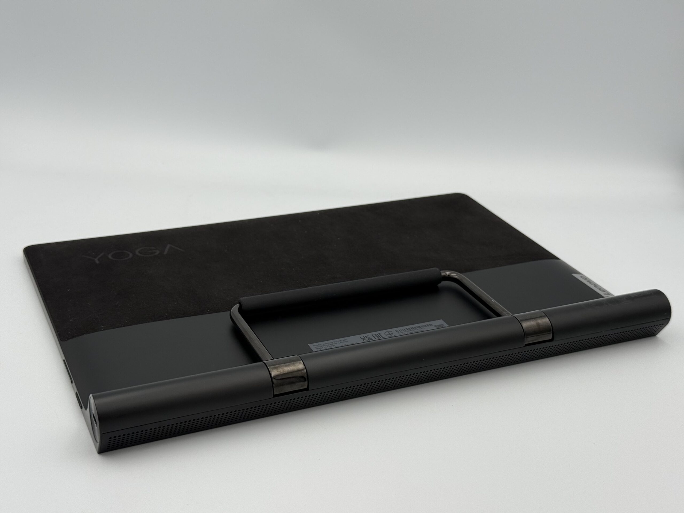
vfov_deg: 30.3
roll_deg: -2.7
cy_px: 256
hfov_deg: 39.7
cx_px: 342
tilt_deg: -24.1
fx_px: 948
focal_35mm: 48
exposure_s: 1/754
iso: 64
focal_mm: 6.76
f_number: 1.78
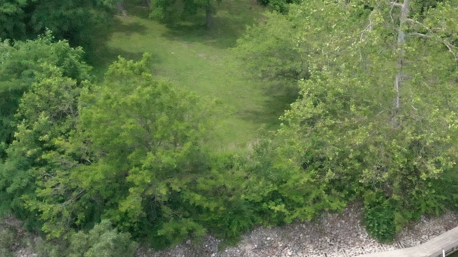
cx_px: 378
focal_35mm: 67
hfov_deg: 30.5
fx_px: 814
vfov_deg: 18.0
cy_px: 102
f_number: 5
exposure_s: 1/8000
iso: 3200
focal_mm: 10.26
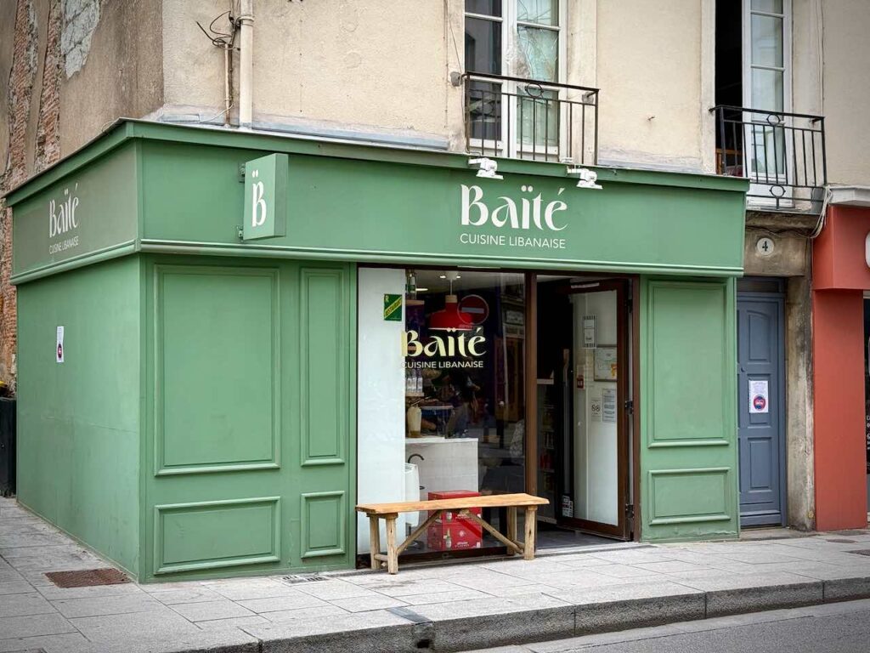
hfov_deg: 39.7
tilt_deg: +0.8
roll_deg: +0.0
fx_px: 1206
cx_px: 435
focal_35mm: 48
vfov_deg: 30.3
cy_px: 326
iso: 64
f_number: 1.78
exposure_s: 1/625
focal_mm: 6.76
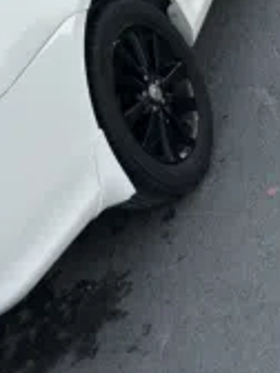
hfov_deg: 13.0
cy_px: -58
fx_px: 1229
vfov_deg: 16.6
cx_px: 76
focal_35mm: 114
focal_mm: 6.86
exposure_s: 1/3058
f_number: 1.78
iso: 80
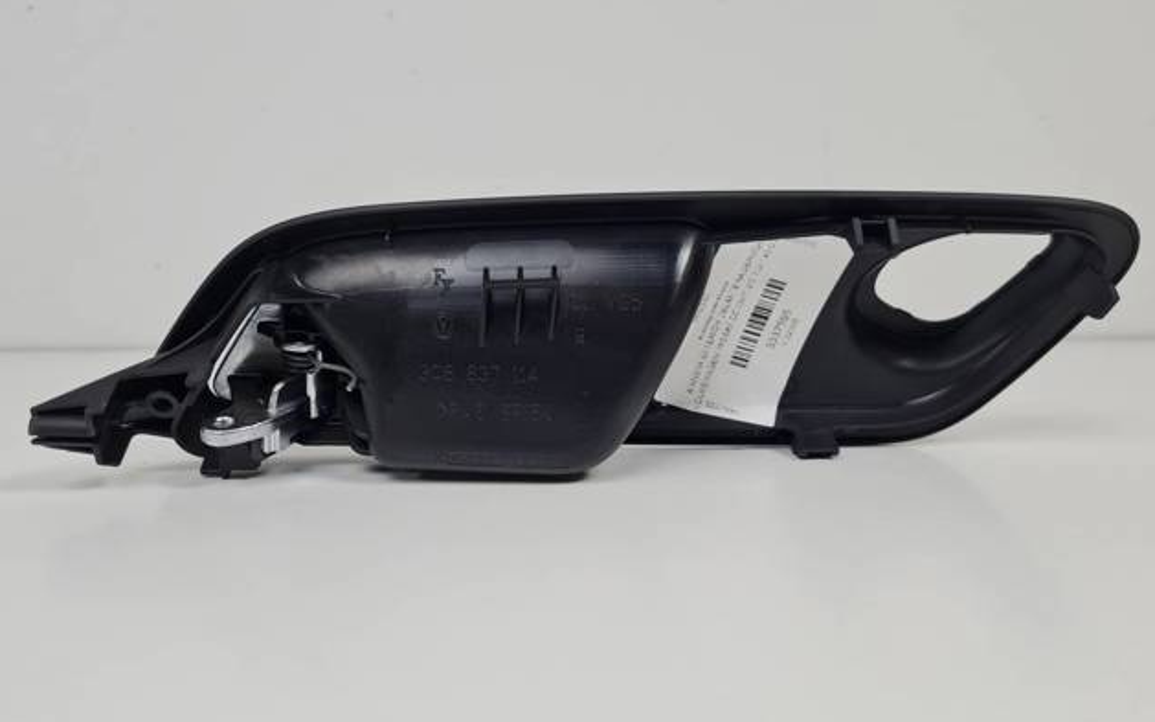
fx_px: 881
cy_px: 332
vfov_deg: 44.5
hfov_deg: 66.5
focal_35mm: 28
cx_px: 584
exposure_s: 1/252
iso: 50
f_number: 1.8
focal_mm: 5.4
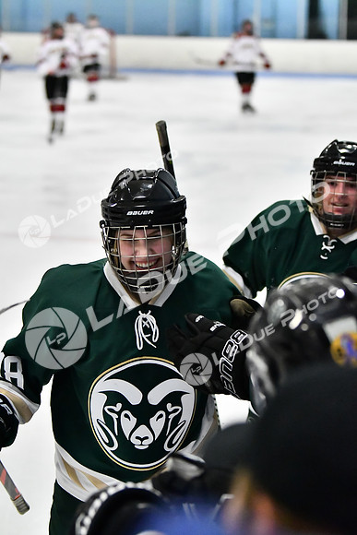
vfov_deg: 18.9
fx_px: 1605
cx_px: 178
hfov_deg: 12.7
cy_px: 268
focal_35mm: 108
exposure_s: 1/1250
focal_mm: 72
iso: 8000
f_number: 2.8
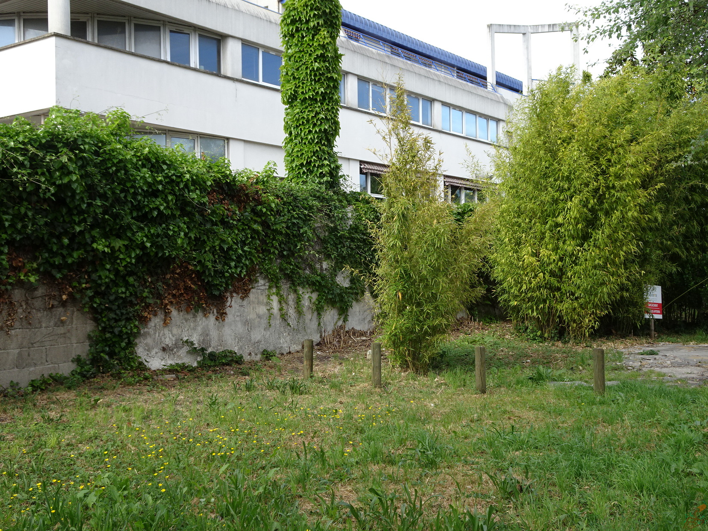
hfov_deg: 46.8
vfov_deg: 36.0
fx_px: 818
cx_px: 354
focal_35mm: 40
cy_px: 266
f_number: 4
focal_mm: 6.8
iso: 80
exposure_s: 1/160
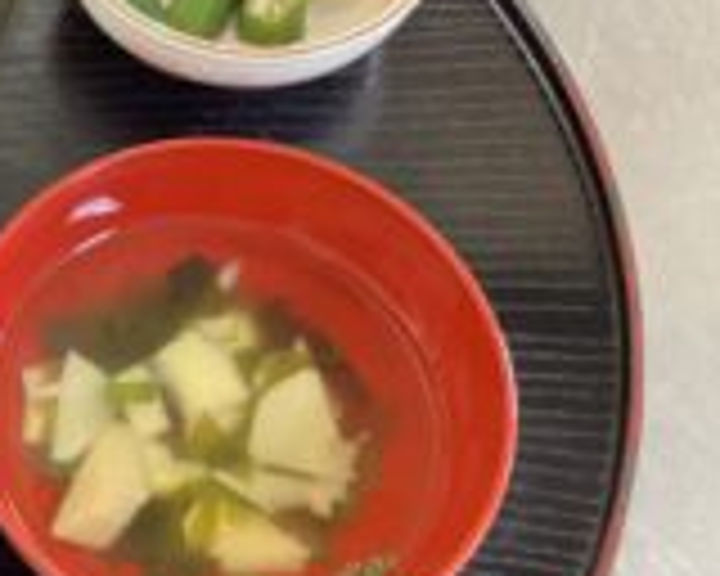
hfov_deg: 24.9
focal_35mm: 71
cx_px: -70
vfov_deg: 21.5
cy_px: 259
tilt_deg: -62.8
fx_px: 1513
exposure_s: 1/25
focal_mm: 3.3
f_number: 2.4
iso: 400
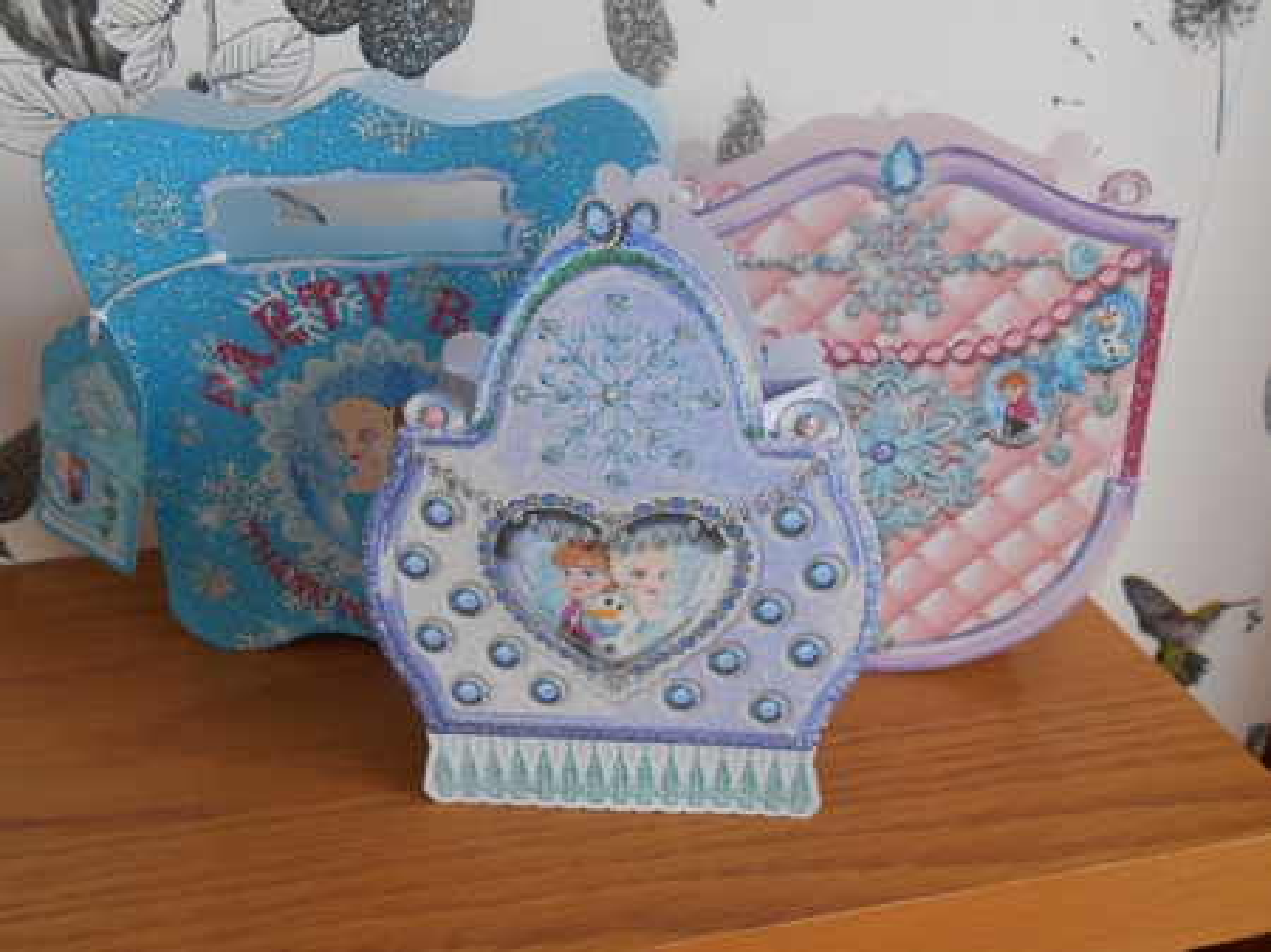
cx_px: 636
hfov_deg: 60.0
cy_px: 476
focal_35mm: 30
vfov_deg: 46.8
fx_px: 1101
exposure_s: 1/30
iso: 220
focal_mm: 5.1
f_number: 3.4
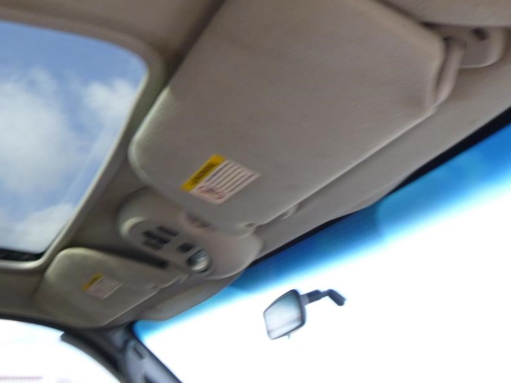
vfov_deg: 35.9
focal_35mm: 40
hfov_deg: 45.6
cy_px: 209
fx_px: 590
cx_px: 146
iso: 100
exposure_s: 1/60
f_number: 3.9
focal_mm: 4.5
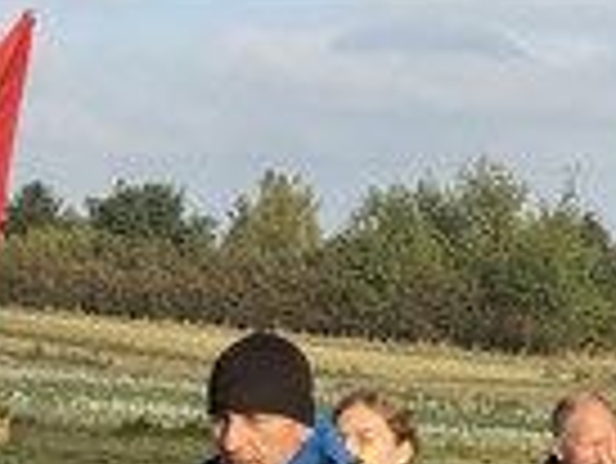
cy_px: 784
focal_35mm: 168
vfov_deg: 8.6
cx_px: -40
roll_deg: -1.6
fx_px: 2992
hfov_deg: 11.6
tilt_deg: -7.4
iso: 64
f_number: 1.78
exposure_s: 1/1565
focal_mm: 6.86
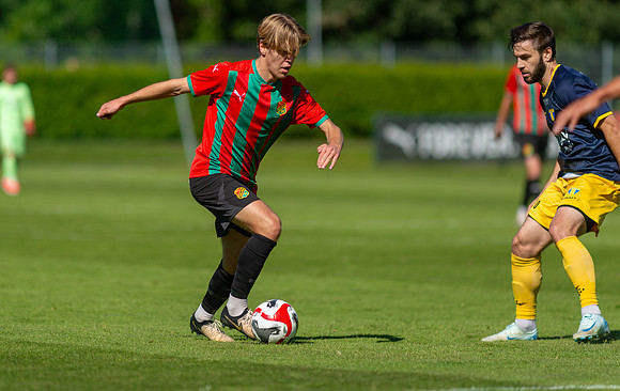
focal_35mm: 370
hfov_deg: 5.7
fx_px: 6268
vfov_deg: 3.6
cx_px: 244
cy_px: 141
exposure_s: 1/2000
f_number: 3.2
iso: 110
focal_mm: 300
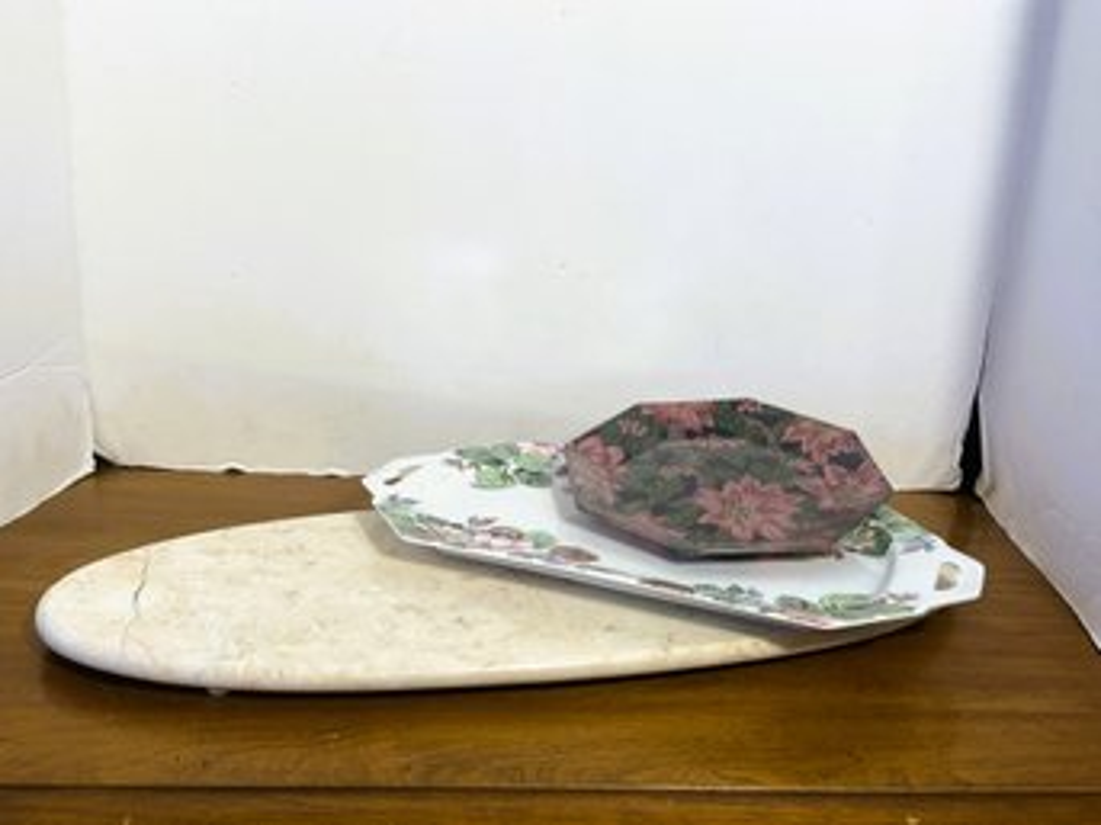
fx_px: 1240
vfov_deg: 36.8
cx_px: 550
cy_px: 412
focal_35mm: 39
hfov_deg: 47.9
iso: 40
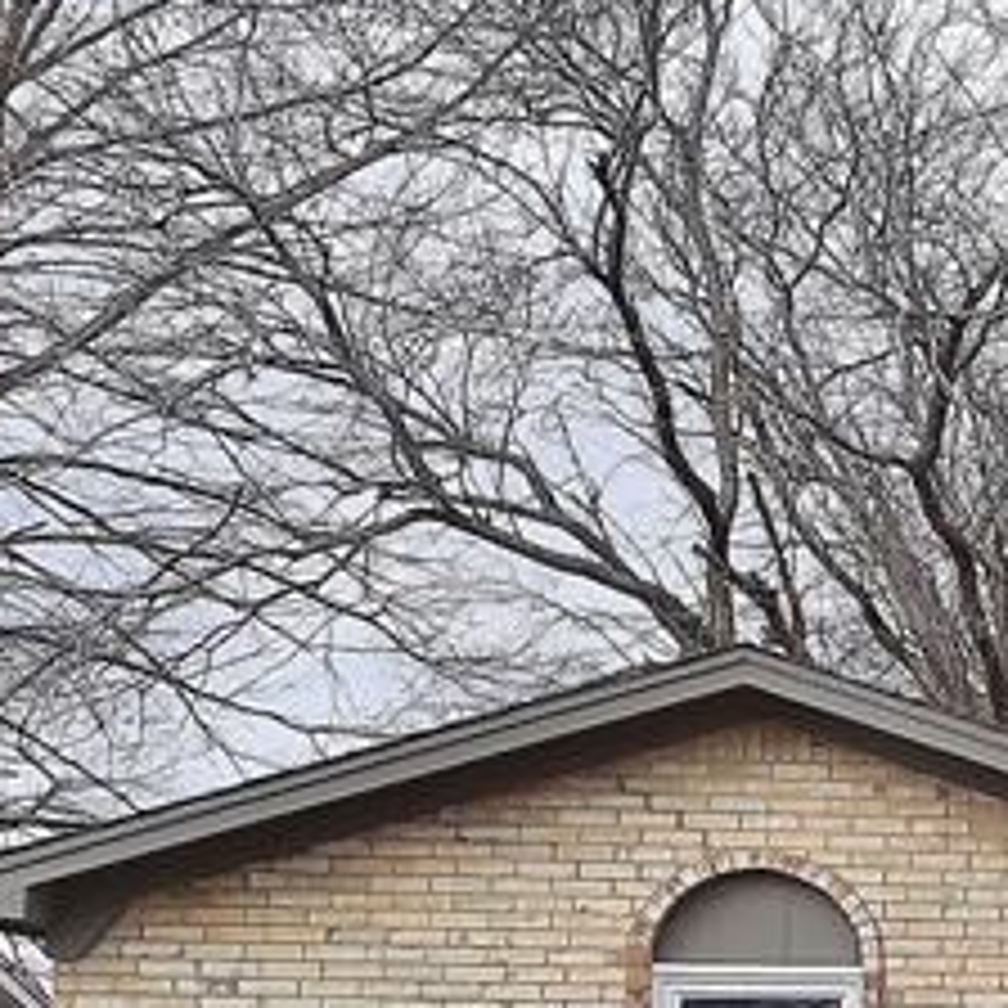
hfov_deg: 14.9
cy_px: 1017
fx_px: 3327
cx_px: 1840
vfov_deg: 16.8
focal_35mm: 101
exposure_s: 1/469
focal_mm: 4.6
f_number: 2
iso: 32
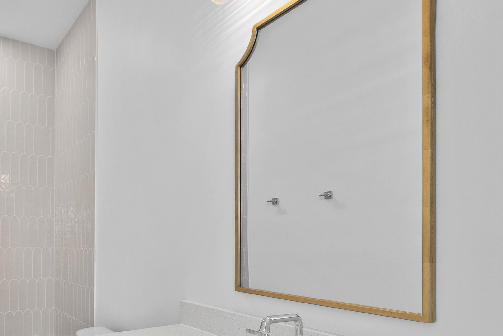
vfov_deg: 51.0
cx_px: 121
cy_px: 251
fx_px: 336
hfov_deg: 68.5
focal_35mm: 24
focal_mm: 12
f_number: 7.1
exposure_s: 1/4
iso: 250
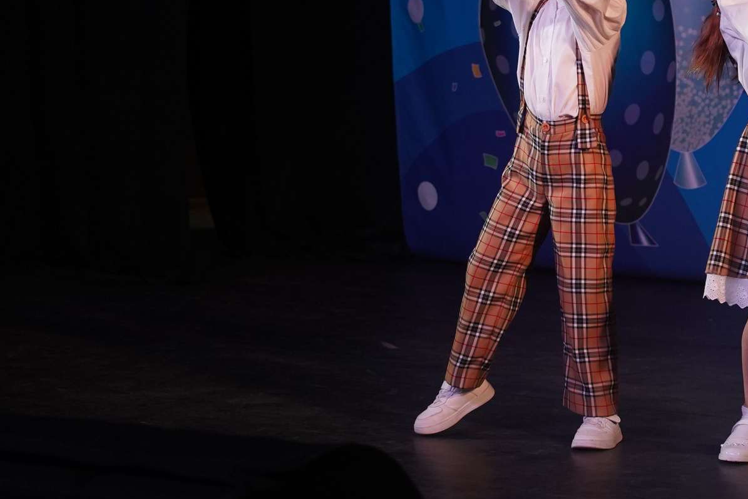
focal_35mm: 150
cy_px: 28
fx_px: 3117
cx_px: 686
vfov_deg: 9.1
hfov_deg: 13.6
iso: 2000
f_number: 4.5
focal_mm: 70
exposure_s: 1/400
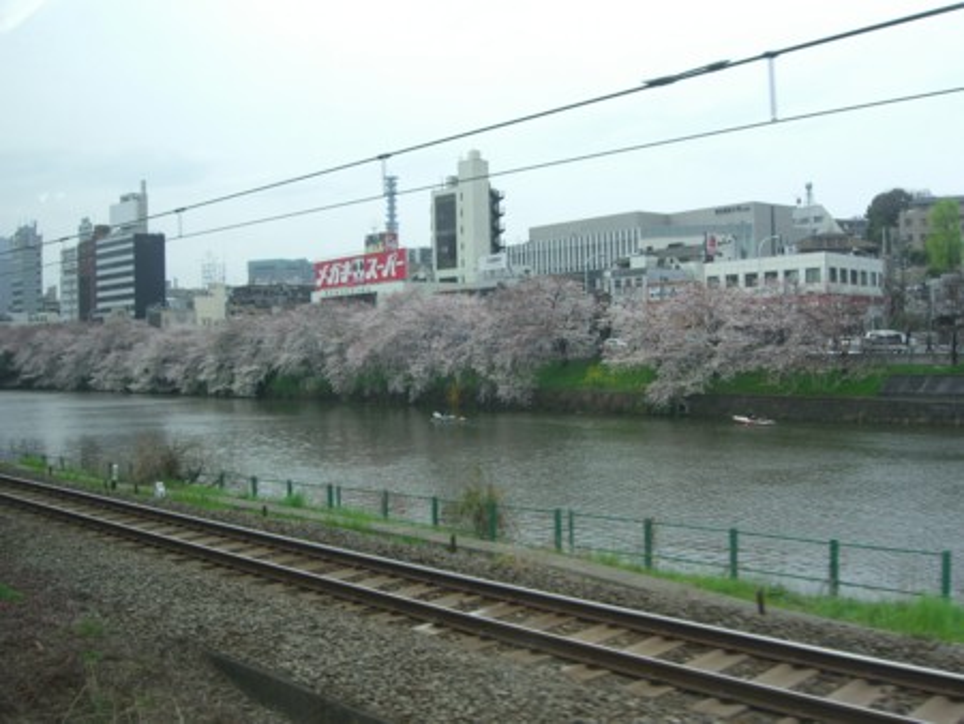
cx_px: 482
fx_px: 1059
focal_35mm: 38
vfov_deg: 37.8
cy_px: 362
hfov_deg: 49.0
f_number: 4
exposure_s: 1/400
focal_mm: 7.9
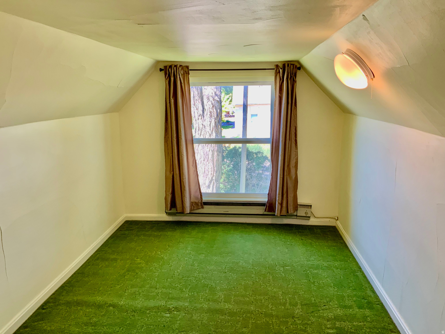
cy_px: 167
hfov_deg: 61.7
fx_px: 373
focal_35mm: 29
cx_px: 222
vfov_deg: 48.2
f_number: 1.8
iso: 64
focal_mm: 3
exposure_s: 1/120
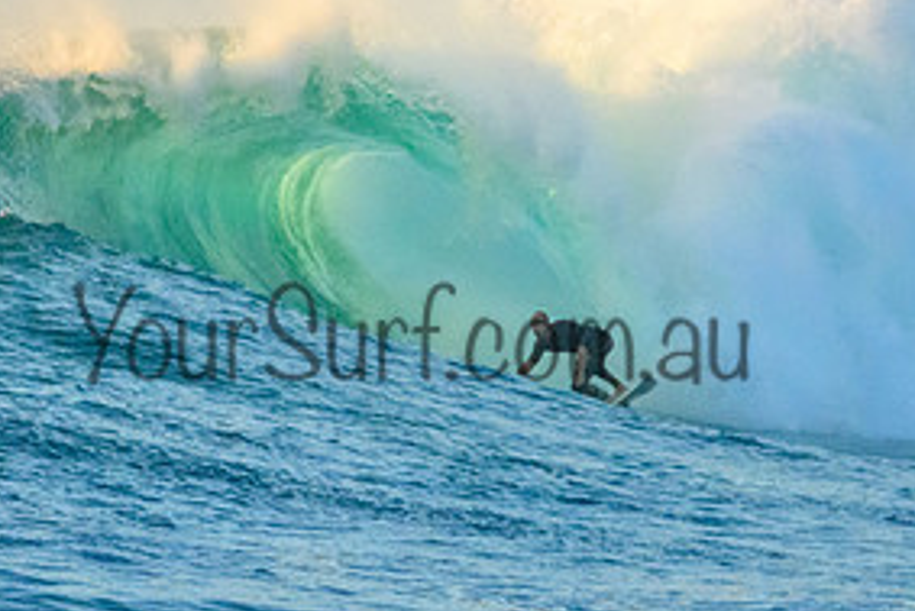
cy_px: 291
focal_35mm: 2253
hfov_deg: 0.9
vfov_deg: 0.6
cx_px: 505
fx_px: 57290
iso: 5000
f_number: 11
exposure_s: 1/2000
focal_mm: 800
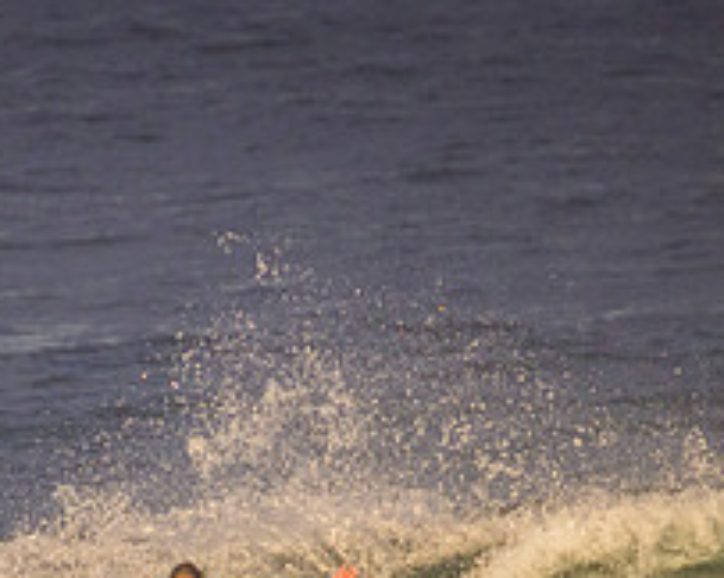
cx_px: 68
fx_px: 45939
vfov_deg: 0.7
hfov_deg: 0.9
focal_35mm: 2146
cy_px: 658
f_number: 11
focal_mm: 800
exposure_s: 1/1250
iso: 4000
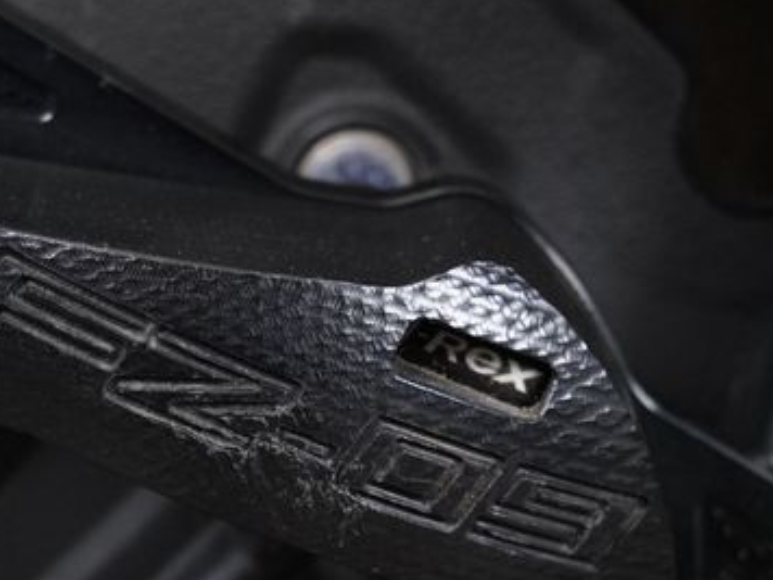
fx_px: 4020
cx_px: 195
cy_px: 386
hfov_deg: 11.0
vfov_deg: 8.2
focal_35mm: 180
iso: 5000
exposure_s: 1/80
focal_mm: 104
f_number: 9
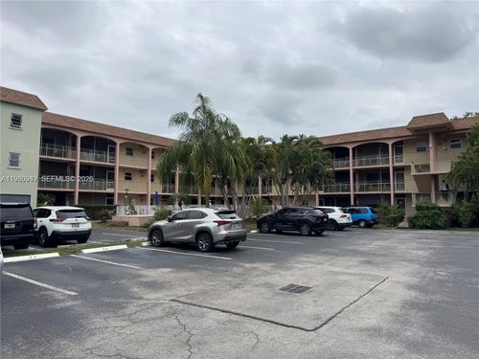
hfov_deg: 71.6
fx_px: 332
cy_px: 180
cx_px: 240
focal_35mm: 24
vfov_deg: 56.8
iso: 80
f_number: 1.78
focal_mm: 6.76
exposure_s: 1/3802
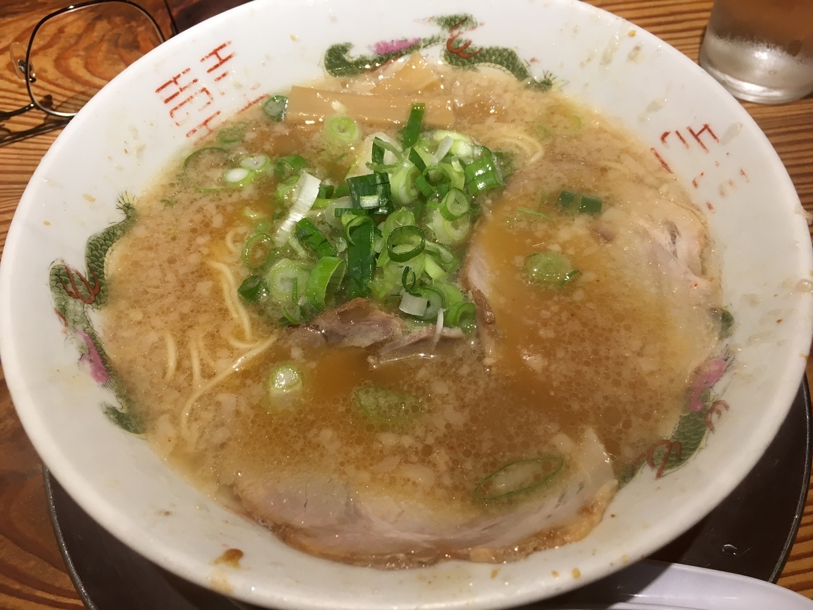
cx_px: 406
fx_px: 681
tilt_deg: -54.5
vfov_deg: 48.2
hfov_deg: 61.7
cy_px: 305
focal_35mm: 29
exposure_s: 1/30
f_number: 2.2
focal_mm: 4.15
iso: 64
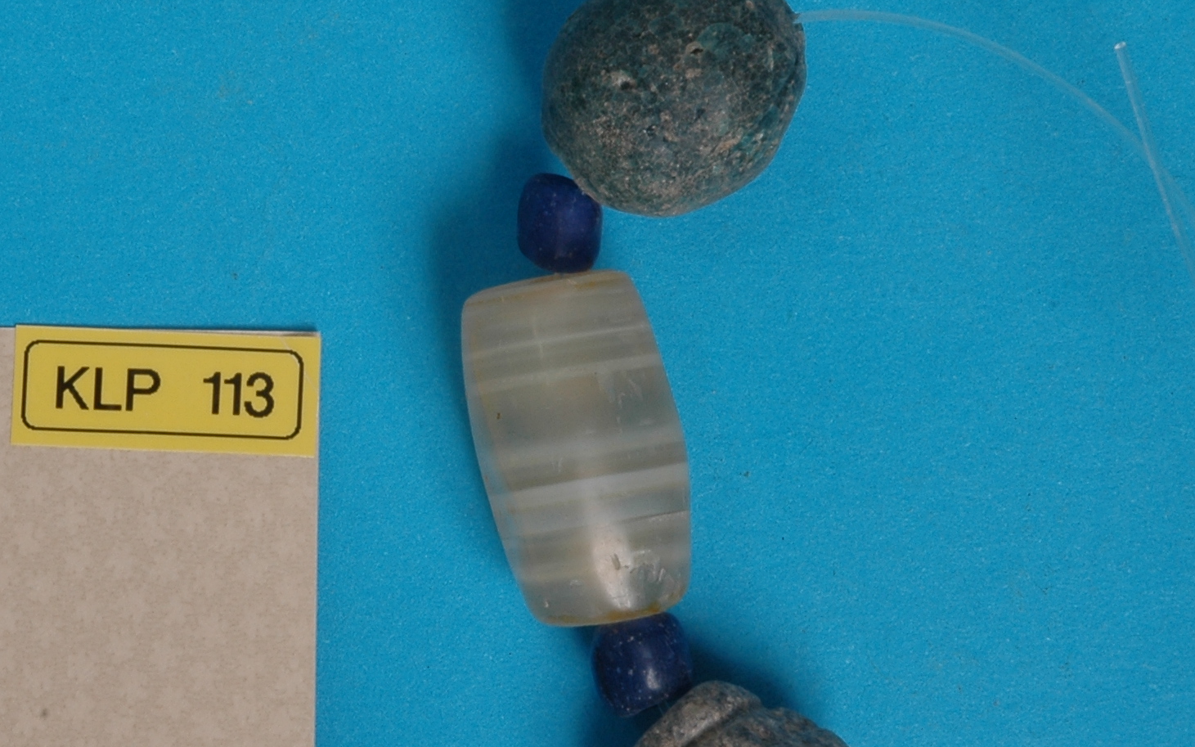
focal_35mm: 195
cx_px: 164
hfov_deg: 10.7
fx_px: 6350
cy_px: 421
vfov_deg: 6.7
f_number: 29
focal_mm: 62
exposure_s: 1/4
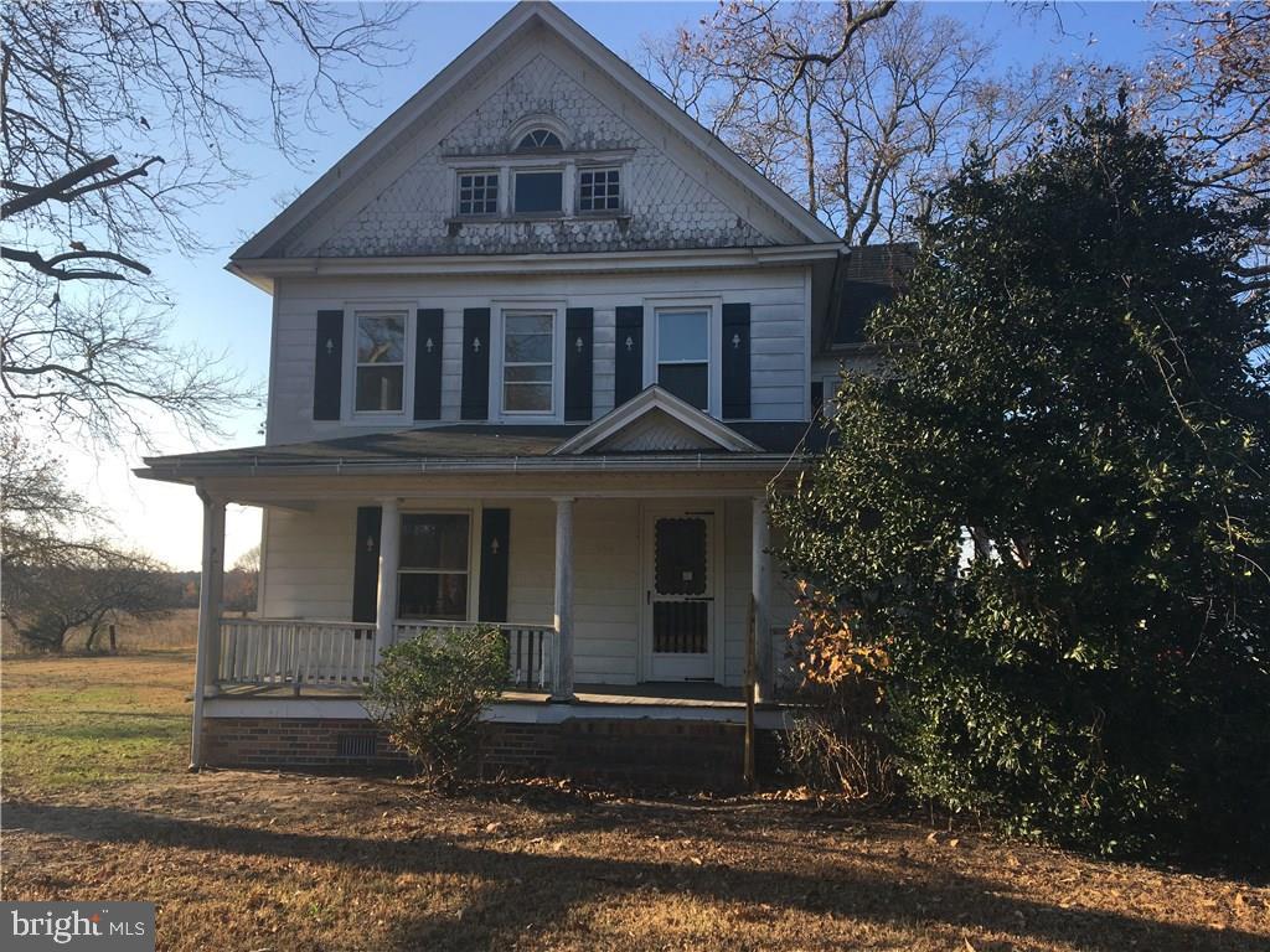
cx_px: 635
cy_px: 476
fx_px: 1064
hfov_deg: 61.7
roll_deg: -0.6
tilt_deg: +8.3
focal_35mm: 29
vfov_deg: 48.2
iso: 25
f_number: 2.2
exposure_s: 1/793
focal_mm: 4.15
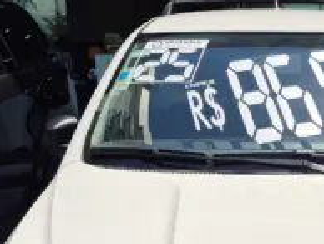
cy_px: 308
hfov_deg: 26.5
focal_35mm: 71
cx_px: 286
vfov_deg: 19.3
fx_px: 665
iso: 25
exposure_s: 1/2376
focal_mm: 5.4
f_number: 1.8
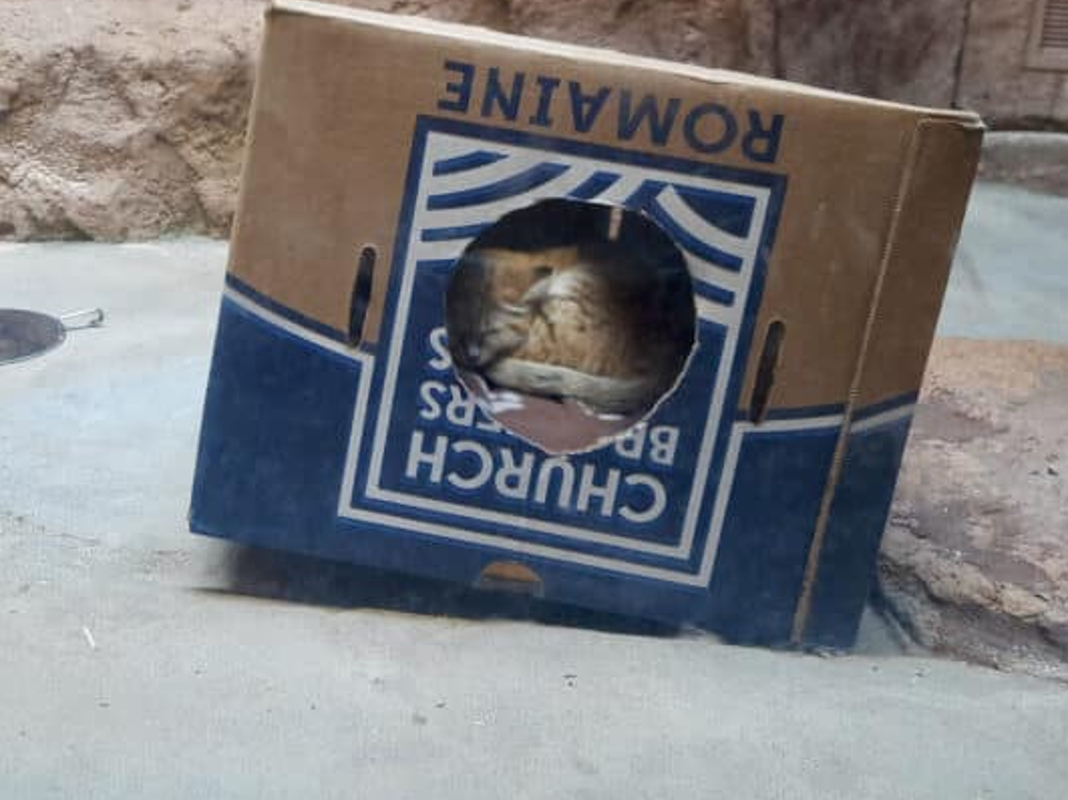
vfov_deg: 37.0
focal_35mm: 38
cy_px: 217
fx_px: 1172
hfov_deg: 48.2
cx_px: 360
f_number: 1.8
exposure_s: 1/24
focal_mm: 5.23
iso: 500
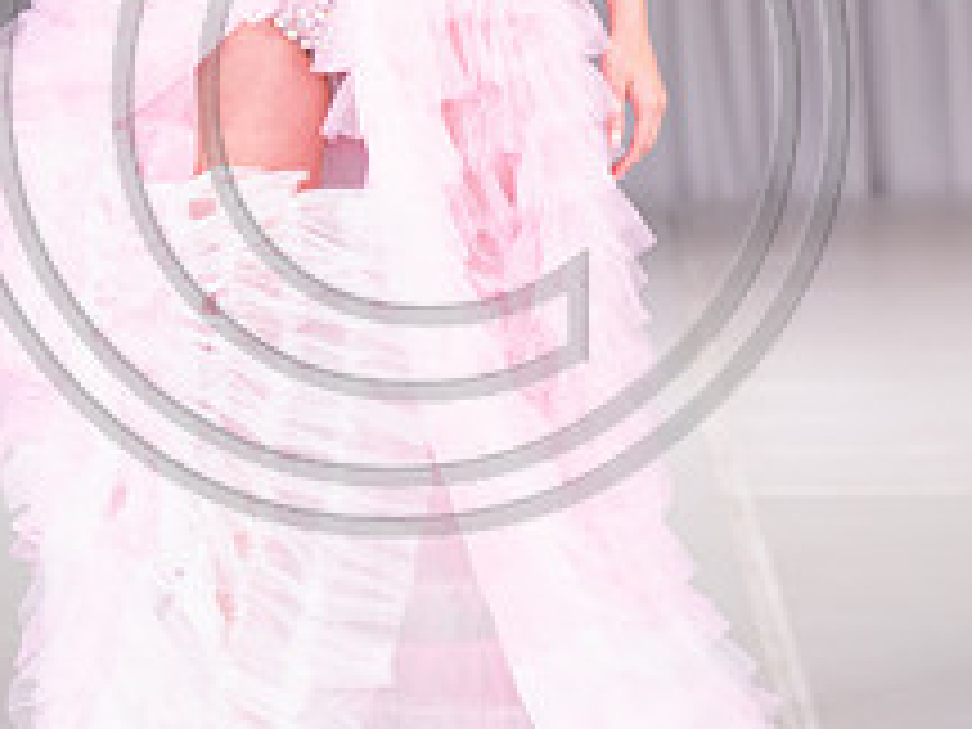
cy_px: 86
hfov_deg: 8.8
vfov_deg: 6.6
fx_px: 6290
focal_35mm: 224
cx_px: 394
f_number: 5.6
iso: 2000
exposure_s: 1/400
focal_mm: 112
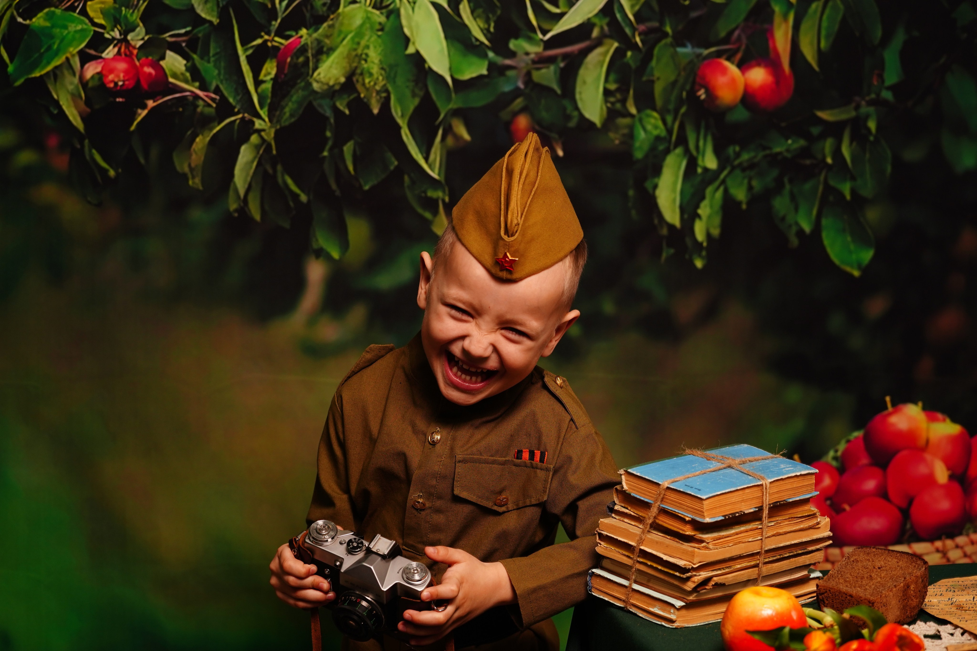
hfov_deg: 28.8
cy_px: 326
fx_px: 1900
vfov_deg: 19.5
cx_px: 488
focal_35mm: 70
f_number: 4.5
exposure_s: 1/125
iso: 640
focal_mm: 70
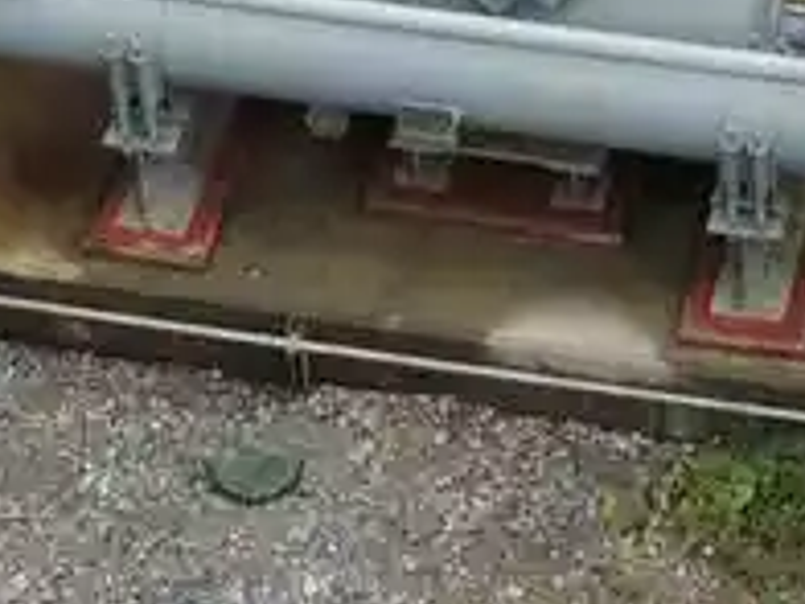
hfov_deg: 10.3
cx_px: 678
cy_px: -191
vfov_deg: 7.7
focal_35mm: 191
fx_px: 4442
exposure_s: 1/250
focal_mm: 8.9
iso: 100
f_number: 3.6
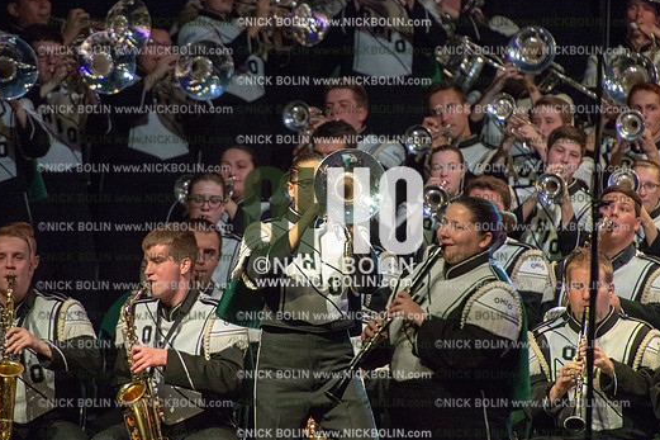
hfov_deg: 4.6
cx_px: 333
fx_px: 8155
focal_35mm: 445
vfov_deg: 3.1
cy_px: 227
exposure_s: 1/320
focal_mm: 400
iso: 8000
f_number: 5.6
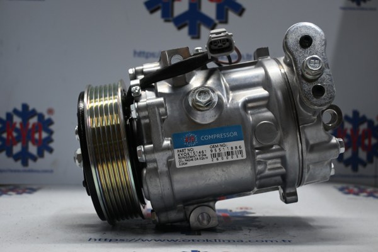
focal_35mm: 49
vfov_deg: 27.7
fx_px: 512
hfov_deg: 40.5
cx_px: 189
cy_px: 126
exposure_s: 1/50
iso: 500
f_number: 5
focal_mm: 32.5
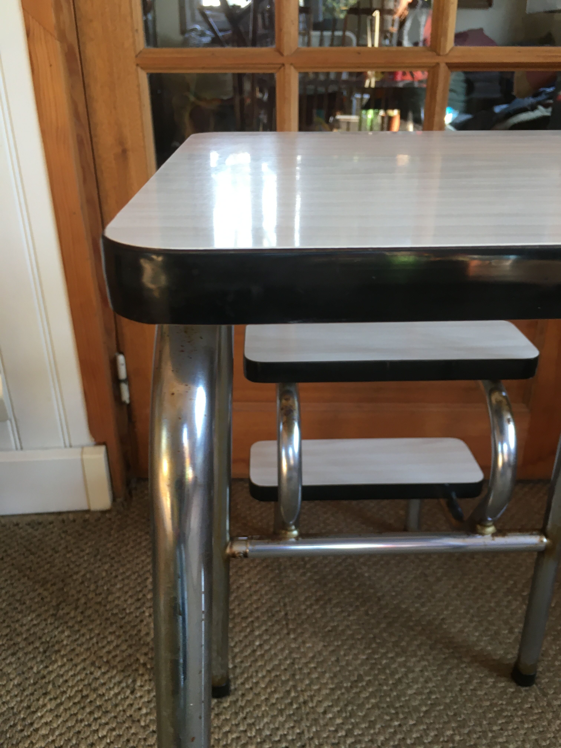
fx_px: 627
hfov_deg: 48.2
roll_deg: -1.1
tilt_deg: -24.0
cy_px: 374
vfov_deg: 61.7
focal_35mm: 29
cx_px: 280
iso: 64
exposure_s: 1/33
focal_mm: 4.15
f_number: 2.2
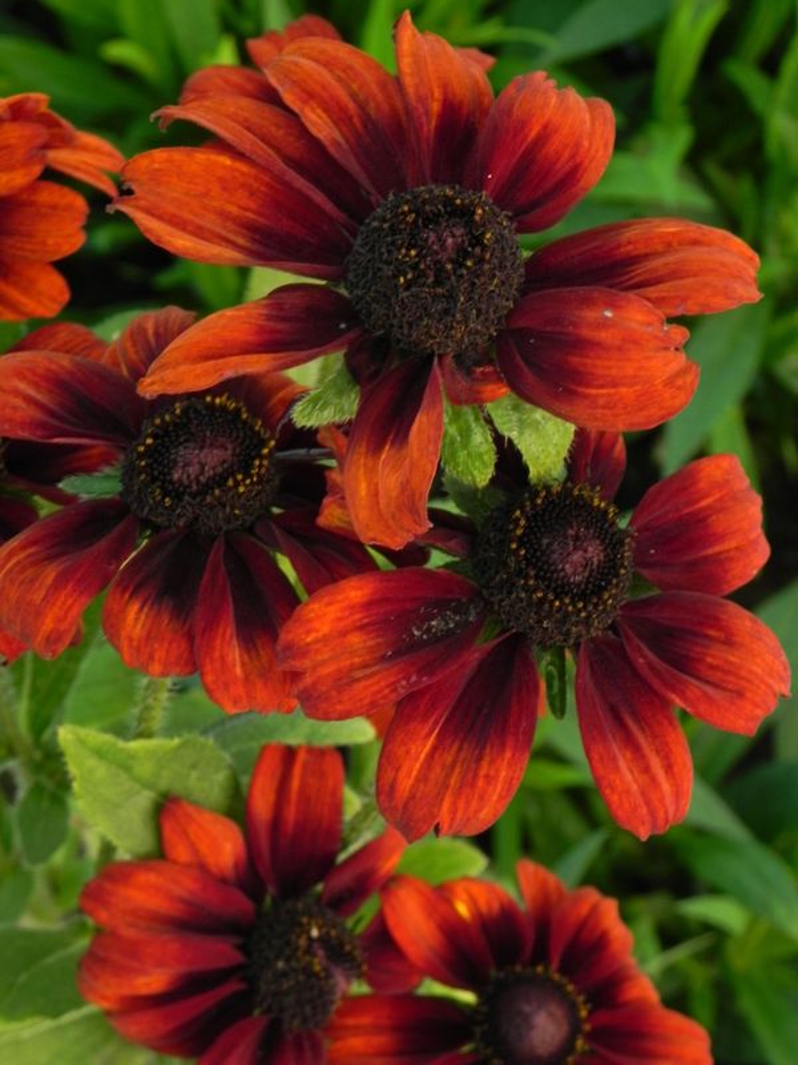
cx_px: 399
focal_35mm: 117
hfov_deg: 12.7
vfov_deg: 16.8
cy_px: 532
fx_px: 3596
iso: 160
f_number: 4.5
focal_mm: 20.8
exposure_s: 1/20
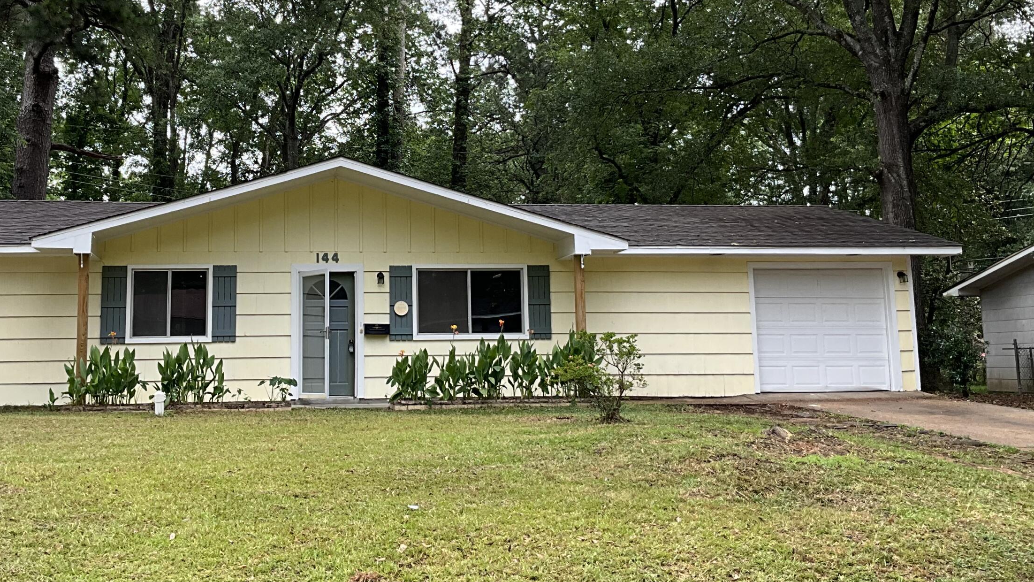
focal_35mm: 43
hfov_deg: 47.1
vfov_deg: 27.6
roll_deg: +0.4
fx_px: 1179
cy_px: 196
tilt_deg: +6.9
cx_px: 410
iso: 25
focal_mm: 3
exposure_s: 1/353
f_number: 1.8
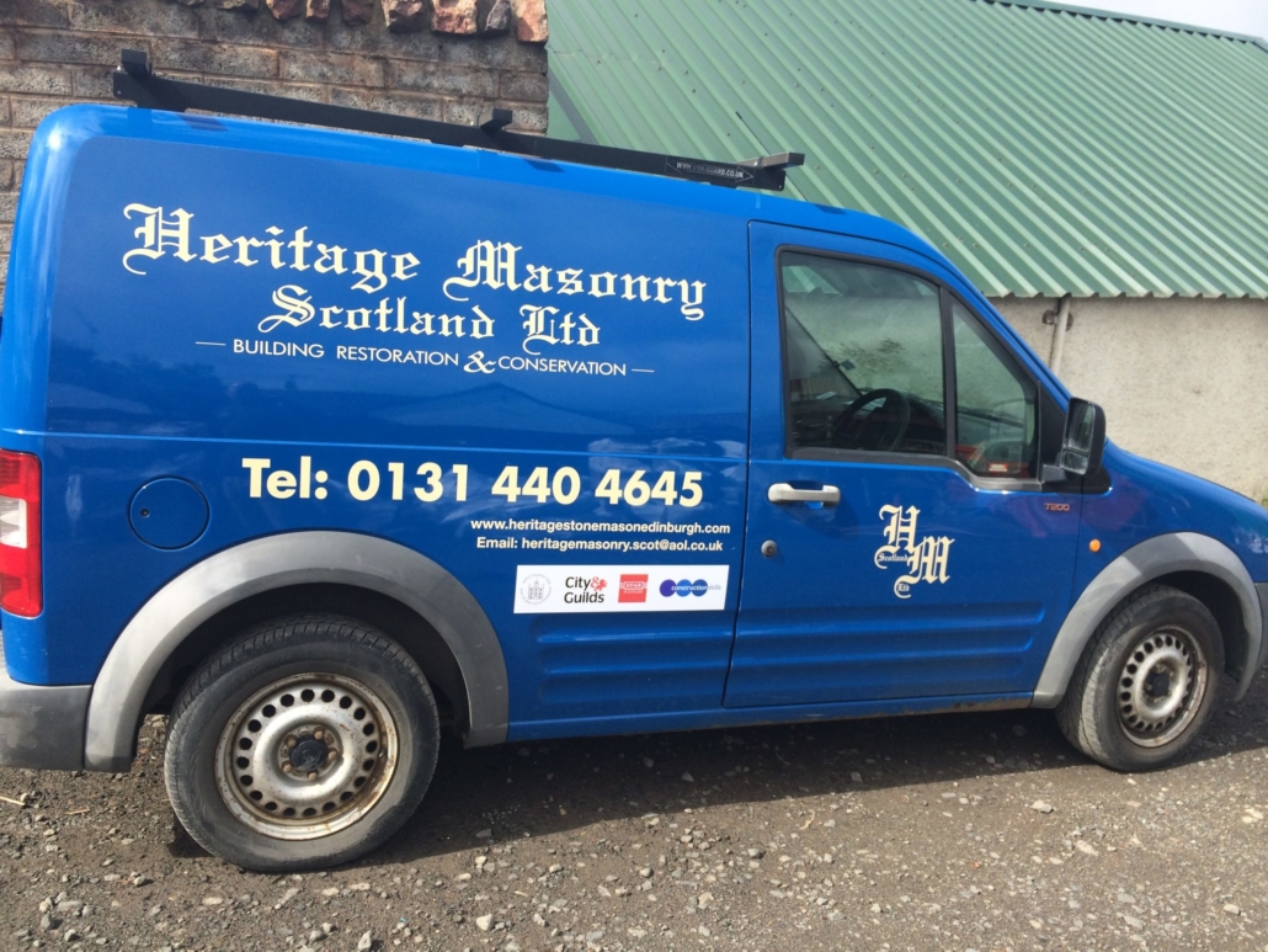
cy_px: 476
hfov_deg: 60.0
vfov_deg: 46.8
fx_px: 1099
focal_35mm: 30
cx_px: 634
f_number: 2.2
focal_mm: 4.12
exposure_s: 1/1109
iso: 32
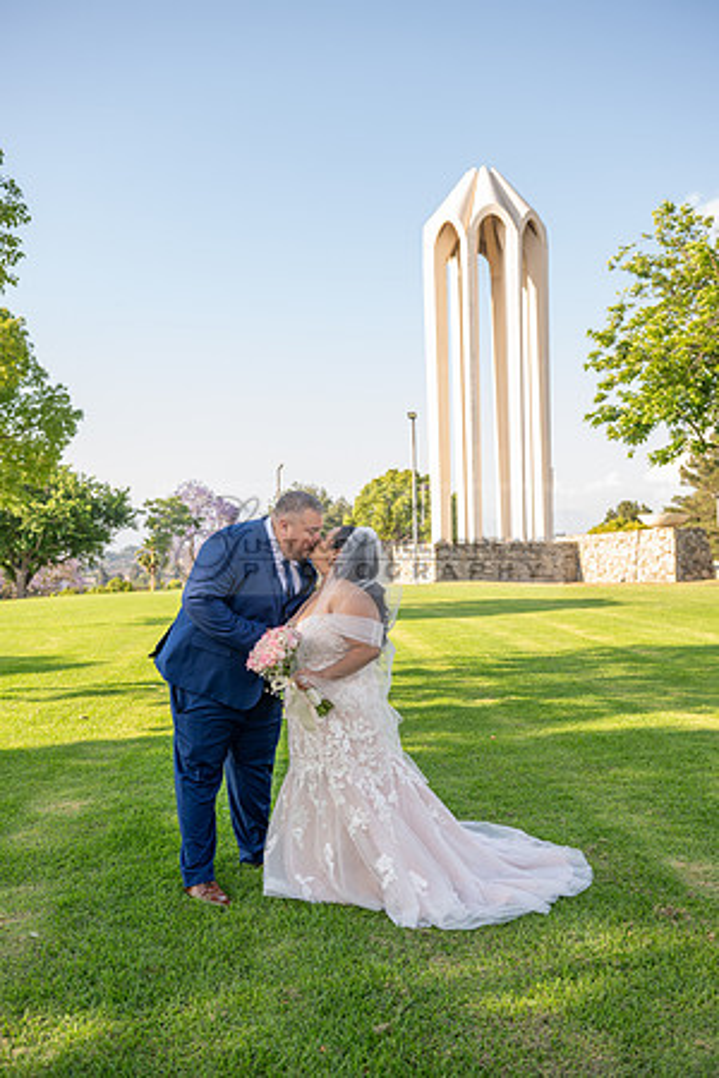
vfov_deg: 58.7
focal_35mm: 32
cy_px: 539
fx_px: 959
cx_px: 360
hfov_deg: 41.1
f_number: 4
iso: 80
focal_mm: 32
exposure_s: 1/160
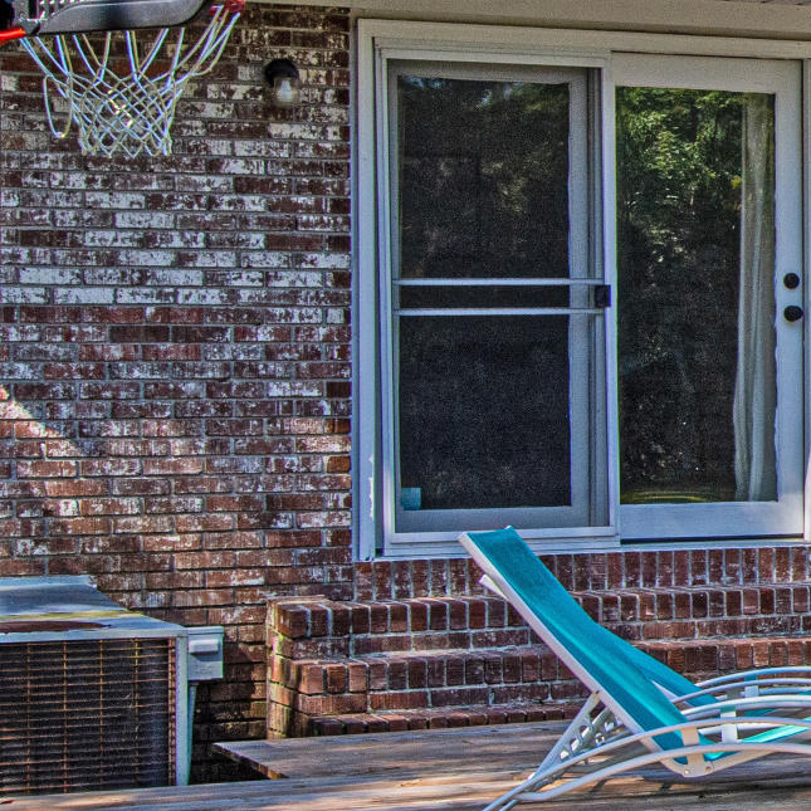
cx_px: 1363
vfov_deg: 19.5
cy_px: 332
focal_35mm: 89
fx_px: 2358
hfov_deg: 16.9
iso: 320
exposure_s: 1/250
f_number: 10
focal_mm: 15
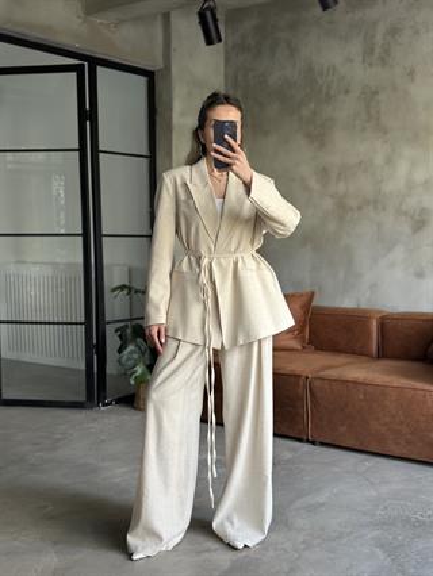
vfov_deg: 39.6
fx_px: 800
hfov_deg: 30.3
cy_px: 288
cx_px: 216
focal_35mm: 48
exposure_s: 1/87
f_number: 1.78
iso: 125
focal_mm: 6.86
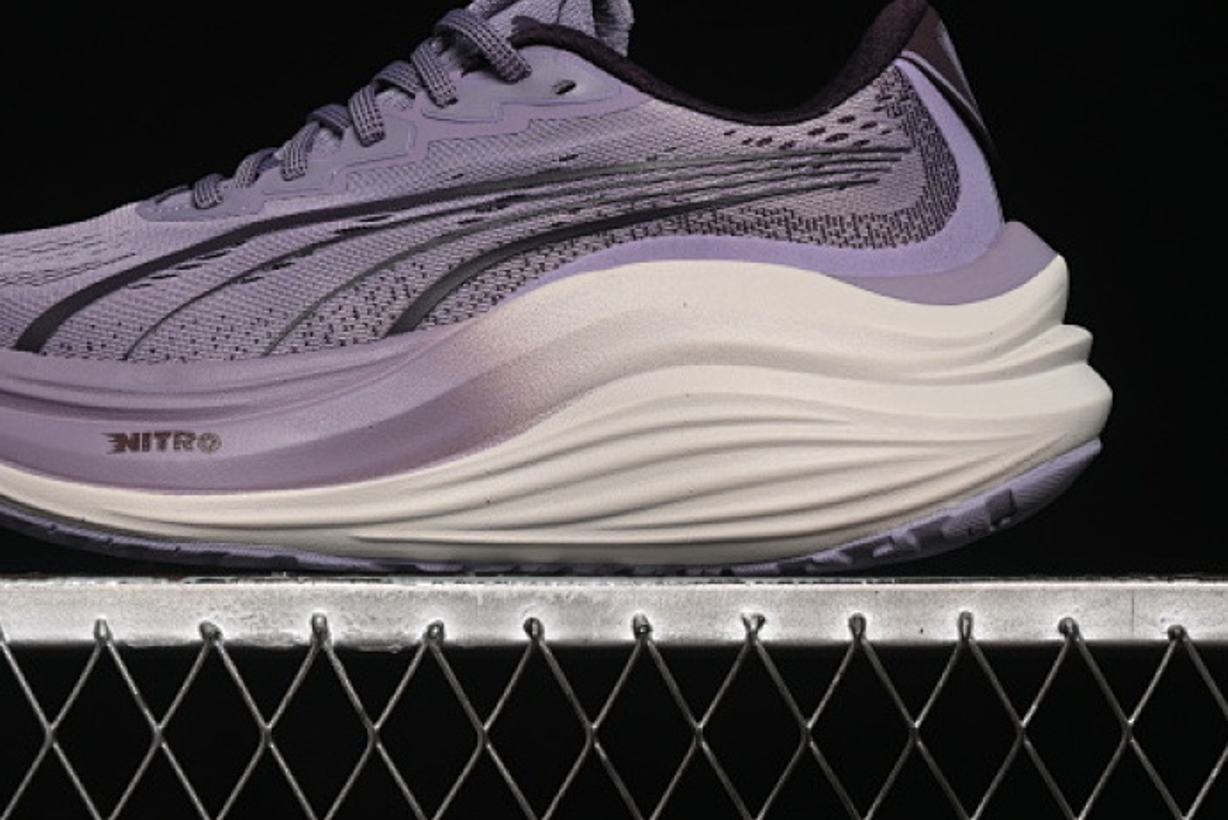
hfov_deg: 17.5
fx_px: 3992
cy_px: 185
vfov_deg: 11.7
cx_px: 463
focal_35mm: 117
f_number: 6.3
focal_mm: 50
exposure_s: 1/50
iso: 160
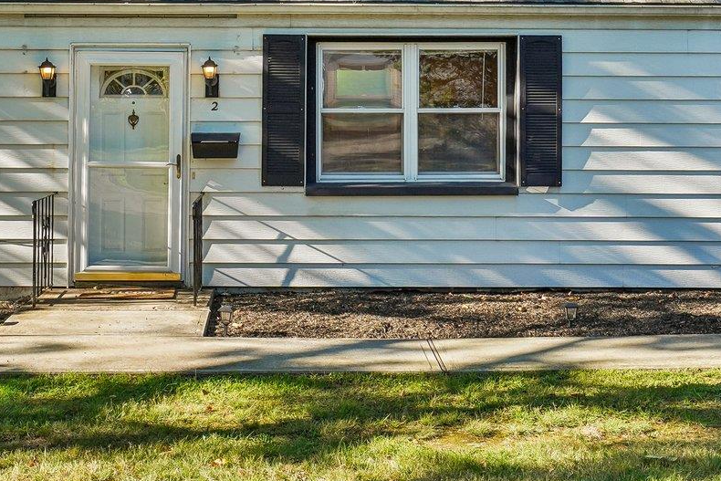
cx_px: 301
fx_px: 1142
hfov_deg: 35.0
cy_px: 105
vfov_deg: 23.5
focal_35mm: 57
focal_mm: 22
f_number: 8
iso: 160
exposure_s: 1/100
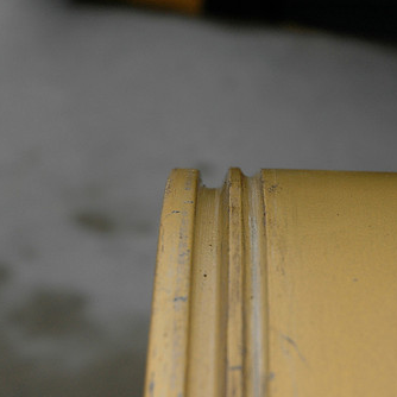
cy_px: 208
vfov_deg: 11.3
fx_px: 2011
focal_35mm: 155
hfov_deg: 11.3
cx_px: 234
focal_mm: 70
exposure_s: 1/250
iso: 400
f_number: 8
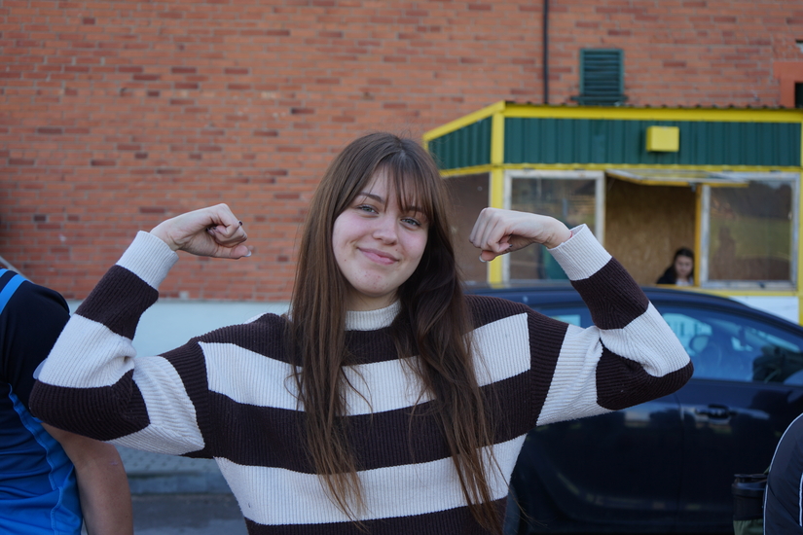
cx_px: 402
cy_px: 268
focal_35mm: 42
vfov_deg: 31.9
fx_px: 937
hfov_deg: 46.4
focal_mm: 42
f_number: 4.5
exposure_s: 1/160
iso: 100
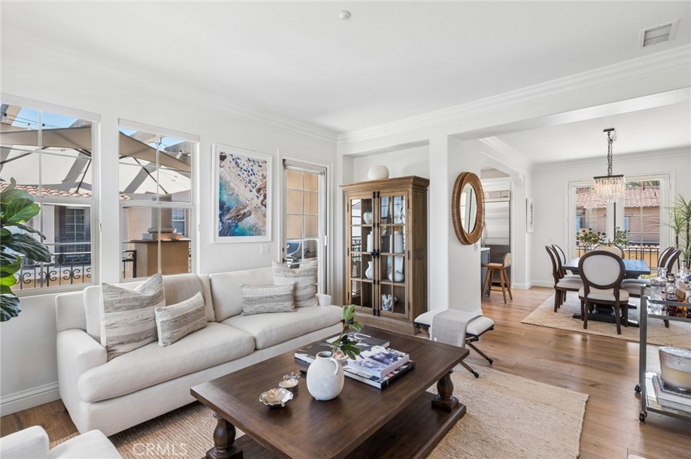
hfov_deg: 93.3
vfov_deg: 70.3
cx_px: 346
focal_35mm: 17
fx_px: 326
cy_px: 230
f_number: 8
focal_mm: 17
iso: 200
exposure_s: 1/25
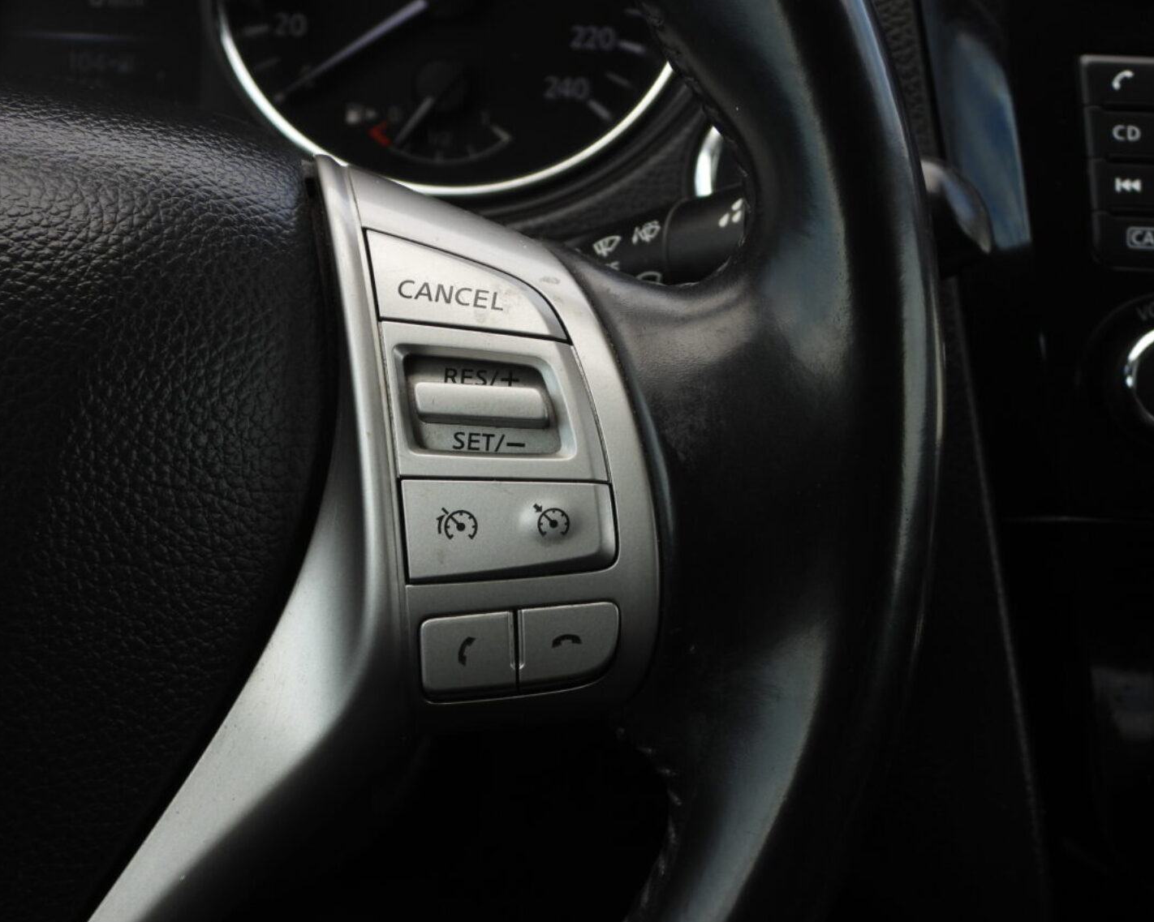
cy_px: 474
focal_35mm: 77
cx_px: 517
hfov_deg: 24.7
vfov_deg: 19.9
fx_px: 2629
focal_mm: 12.6
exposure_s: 1/250
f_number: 3.5
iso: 100
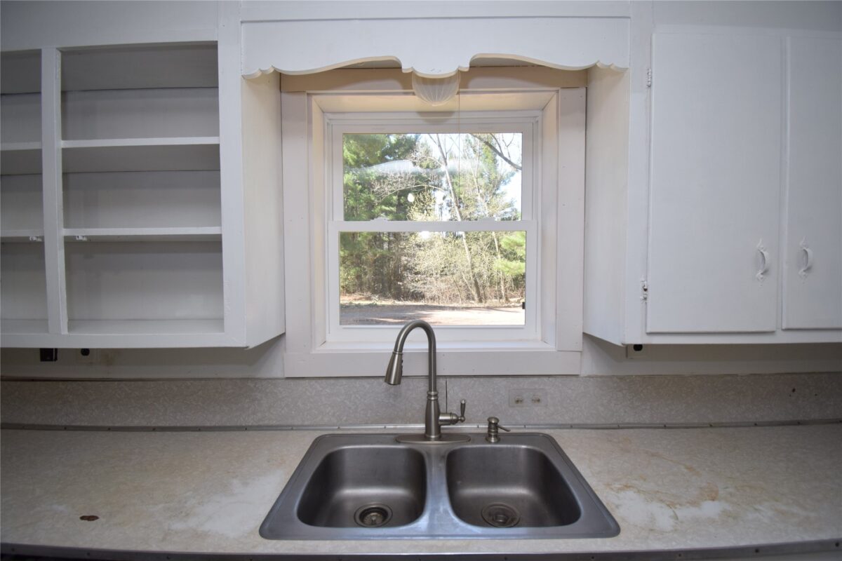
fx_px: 351
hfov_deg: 100.4
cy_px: 280
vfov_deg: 77.3
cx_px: 421
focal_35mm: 15
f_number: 5.6
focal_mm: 10
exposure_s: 1/125
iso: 400
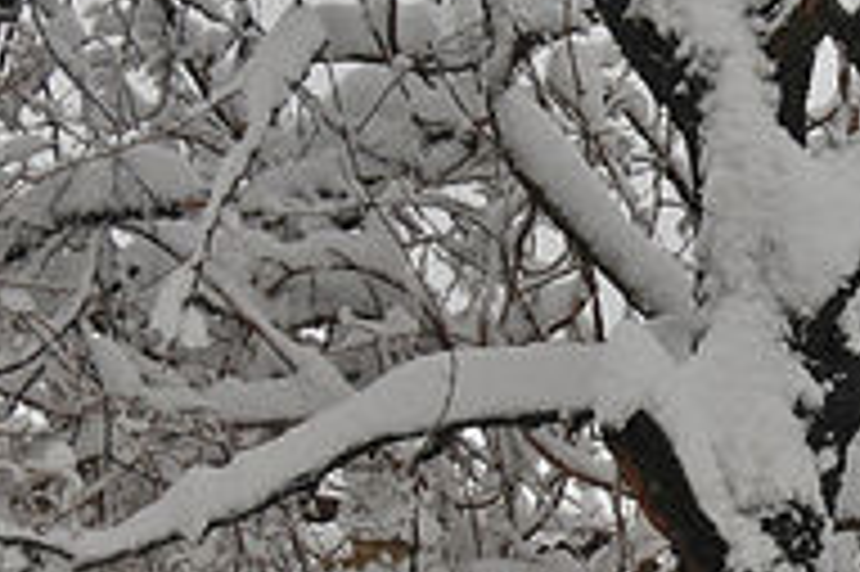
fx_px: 6062
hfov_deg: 7.9
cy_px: 372
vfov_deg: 5.4
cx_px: 1409
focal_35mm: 254
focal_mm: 36
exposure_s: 1/2000
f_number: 5.6
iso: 200
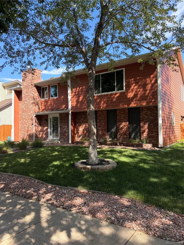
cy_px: 122
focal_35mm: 26
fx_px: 184
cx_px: 92
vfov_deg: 67.3
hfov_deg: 53.1
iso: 64
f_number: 1.6
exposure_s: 1/647
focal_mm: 5.96
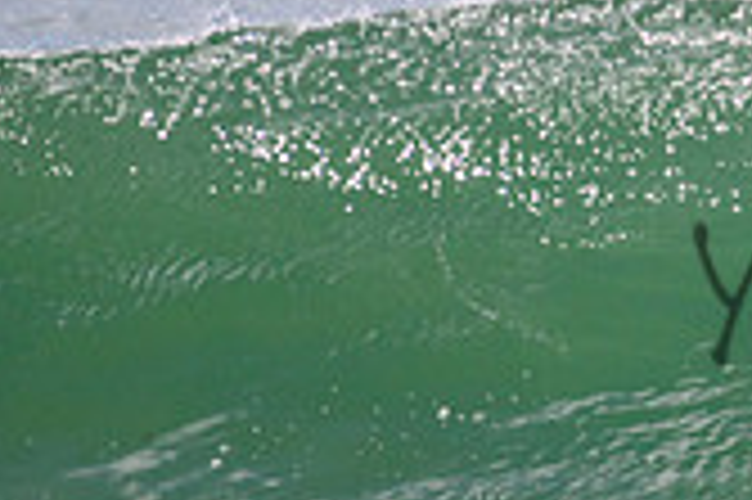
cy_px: 255
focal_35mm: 2777
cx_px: 1157
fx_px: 57951
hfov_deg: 0.7
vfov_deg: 0.5
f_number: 11
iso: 1000
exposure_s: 1/2000
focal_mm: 800
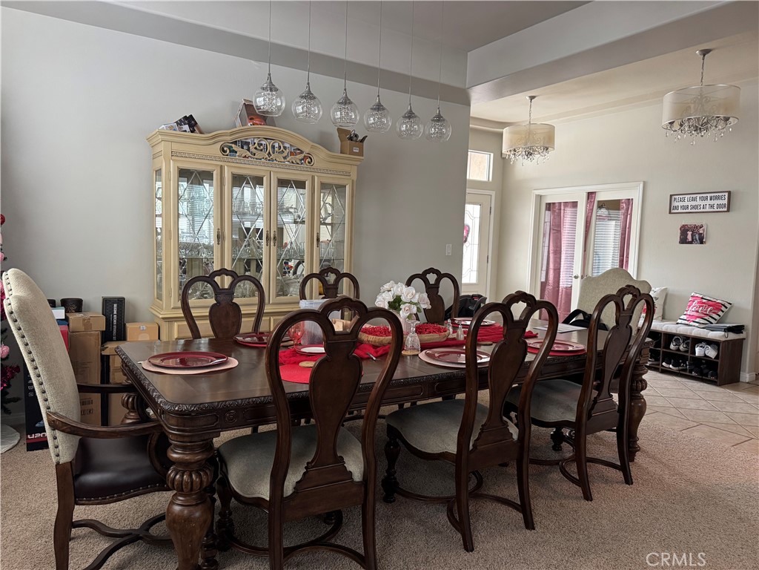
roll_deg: -2.4
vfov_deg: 56.8
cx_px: 380
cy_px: 285
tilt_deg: -4.2
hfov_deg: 71.6
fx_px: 526
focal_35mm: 24
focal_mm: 6.76
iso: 320
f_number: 1.78
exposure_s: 1/60
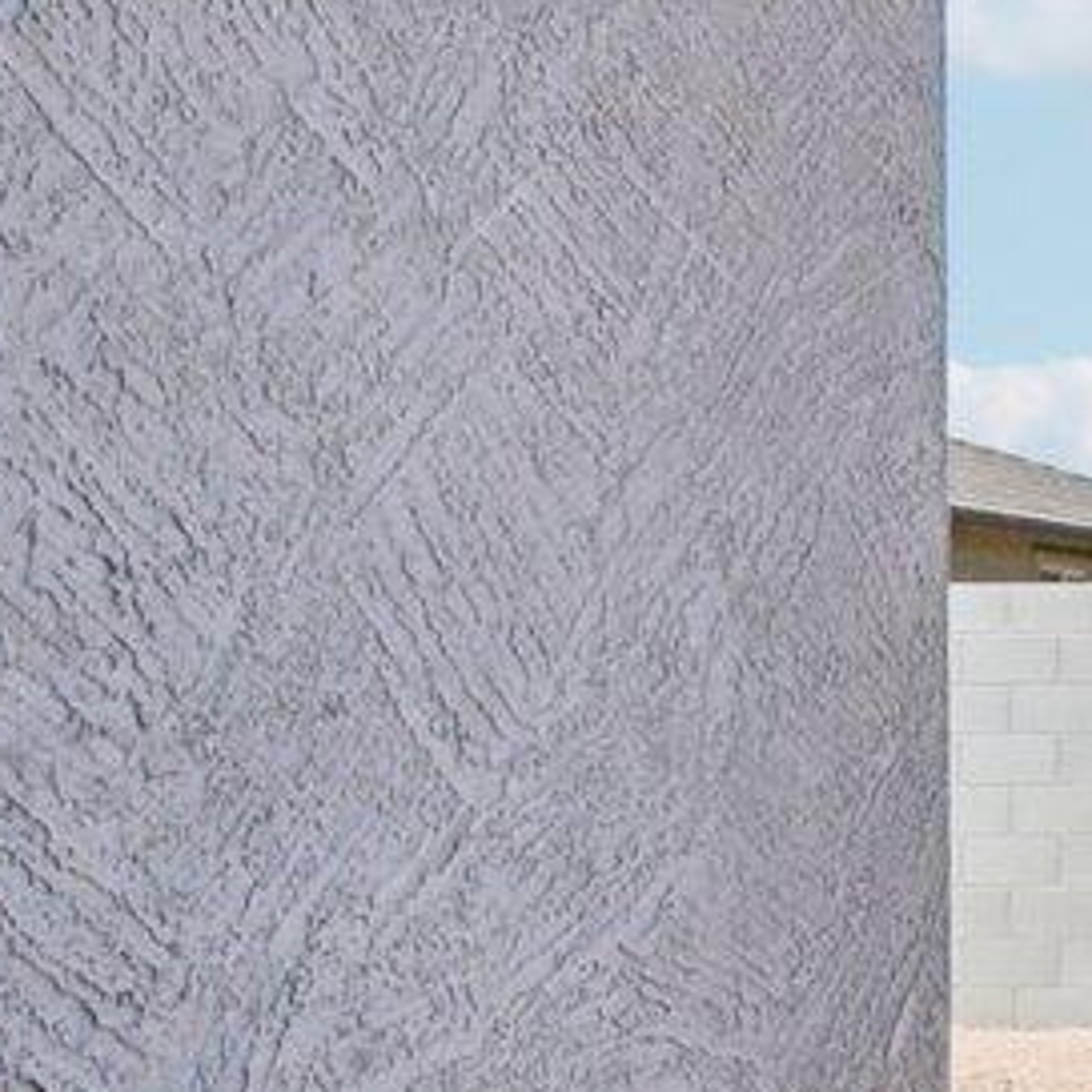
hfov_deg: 13.9
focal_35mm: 99
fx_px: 3540
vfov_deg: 17.4
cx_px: 2389
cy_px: 805
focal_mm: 15.5
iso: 640
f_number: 8
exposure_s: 1/2500
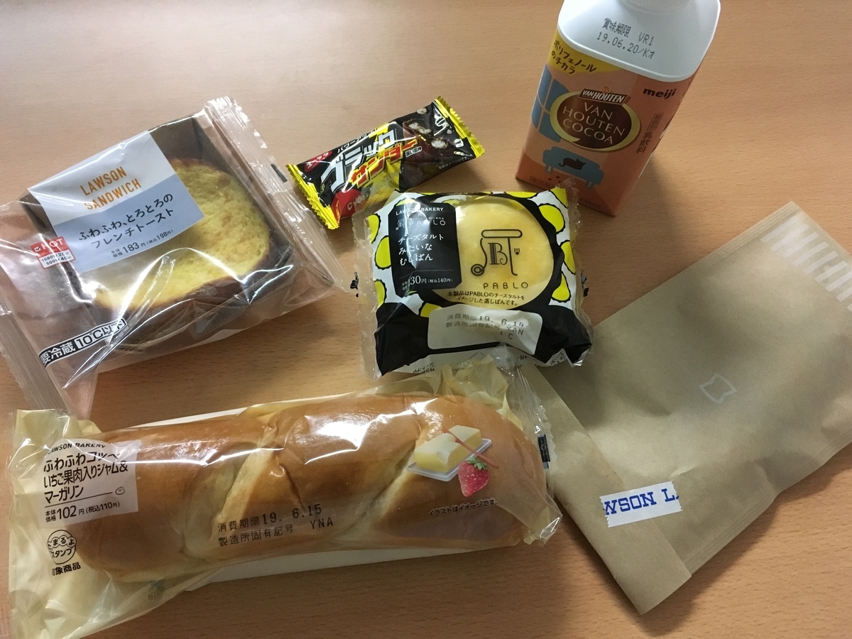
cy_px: 320
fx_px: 714
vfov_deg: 48.2
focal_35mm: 29
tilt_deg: -63.8
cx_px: 426
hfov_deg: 61.7
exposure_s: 1/30
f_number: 2.2
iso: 250
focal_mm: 4.15
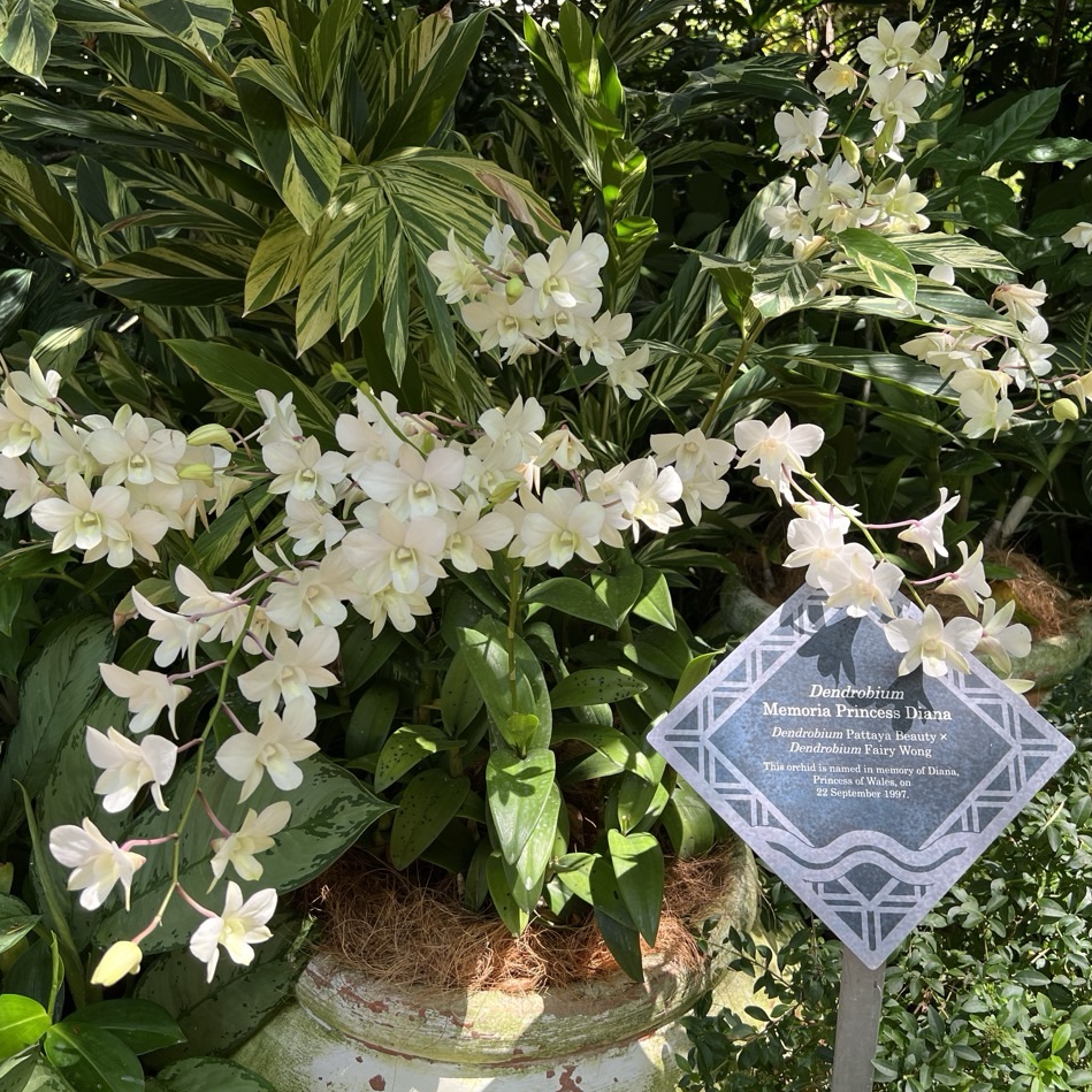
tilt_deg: -16.3
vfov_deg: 52.5
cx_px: 587
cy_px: 541
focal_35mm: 31
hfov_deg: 52.5
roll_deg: -0.2
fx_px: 1106
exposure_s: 1/581
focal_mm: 5.7
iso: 50
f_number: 1.5
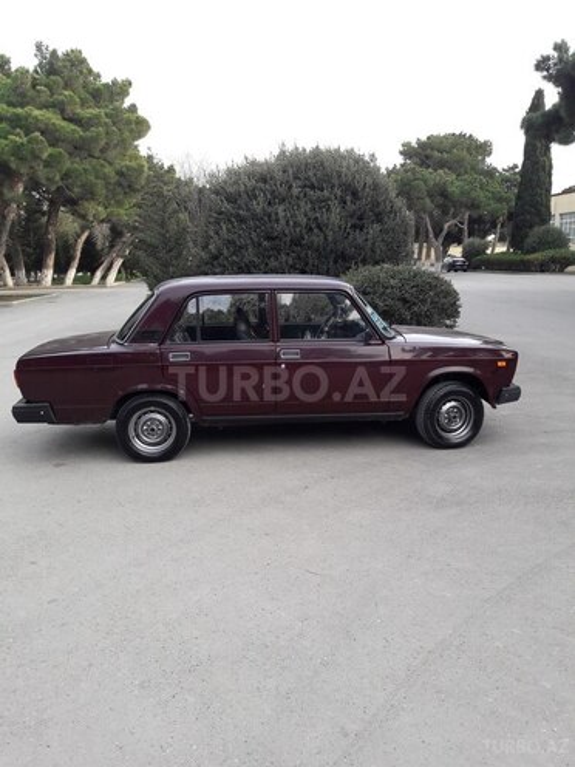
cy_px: 384
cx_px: 288
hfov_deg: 49.7
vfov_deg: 63.4
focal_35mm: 28
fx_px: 620
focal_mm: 3.7
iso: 40
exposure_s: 1/286
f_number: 1.9
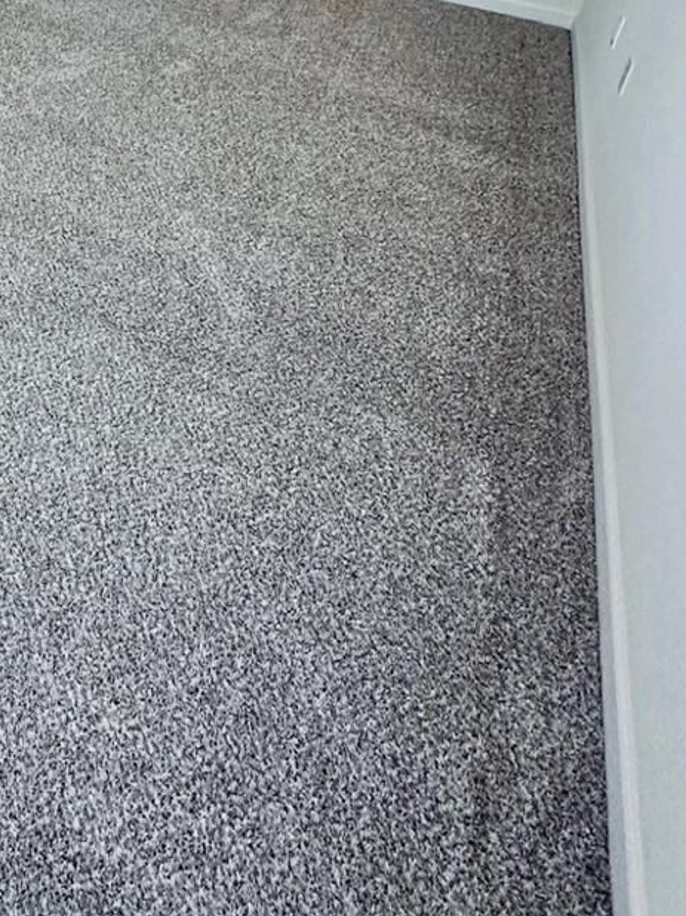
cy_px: 9
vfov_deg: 45.8
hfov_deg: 37.7
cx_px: 17
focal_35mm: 34
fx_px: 899
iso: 320
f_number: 2.2
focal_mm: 2.22
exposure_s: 1/120
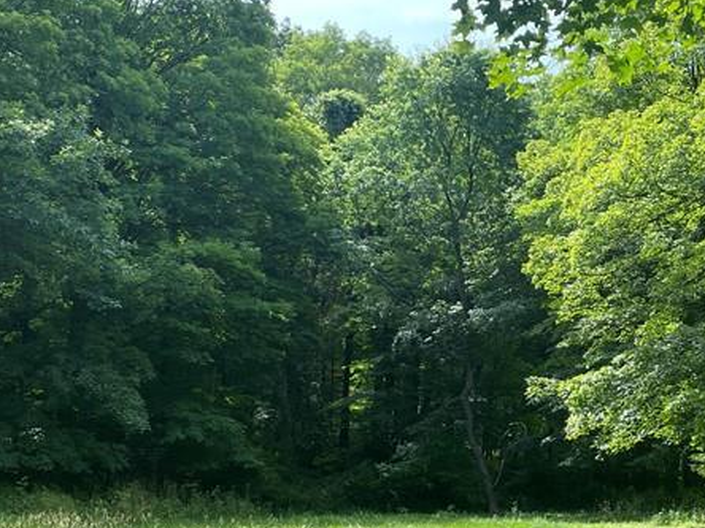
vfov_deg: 24.4
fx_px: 1222
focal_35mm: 60
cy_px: 320
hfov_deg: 31.4
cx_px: 557
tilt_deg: +8.6
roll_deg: +0.6
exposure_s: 1/587
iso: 32
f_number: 1.6
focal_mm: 4.2
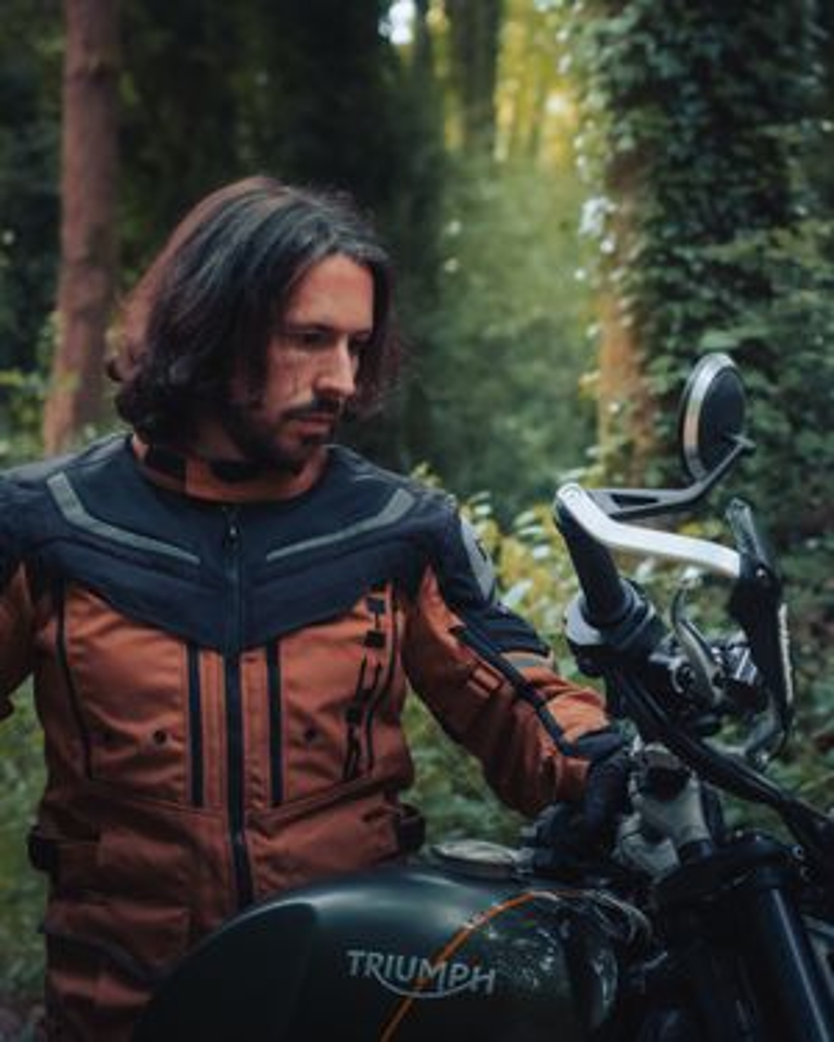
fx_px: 3605
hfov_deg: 13.2
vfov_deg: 16.5
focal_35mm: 117
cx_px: 582
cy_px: 521
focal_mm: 55
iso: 2500
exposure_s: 1/100
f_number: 4
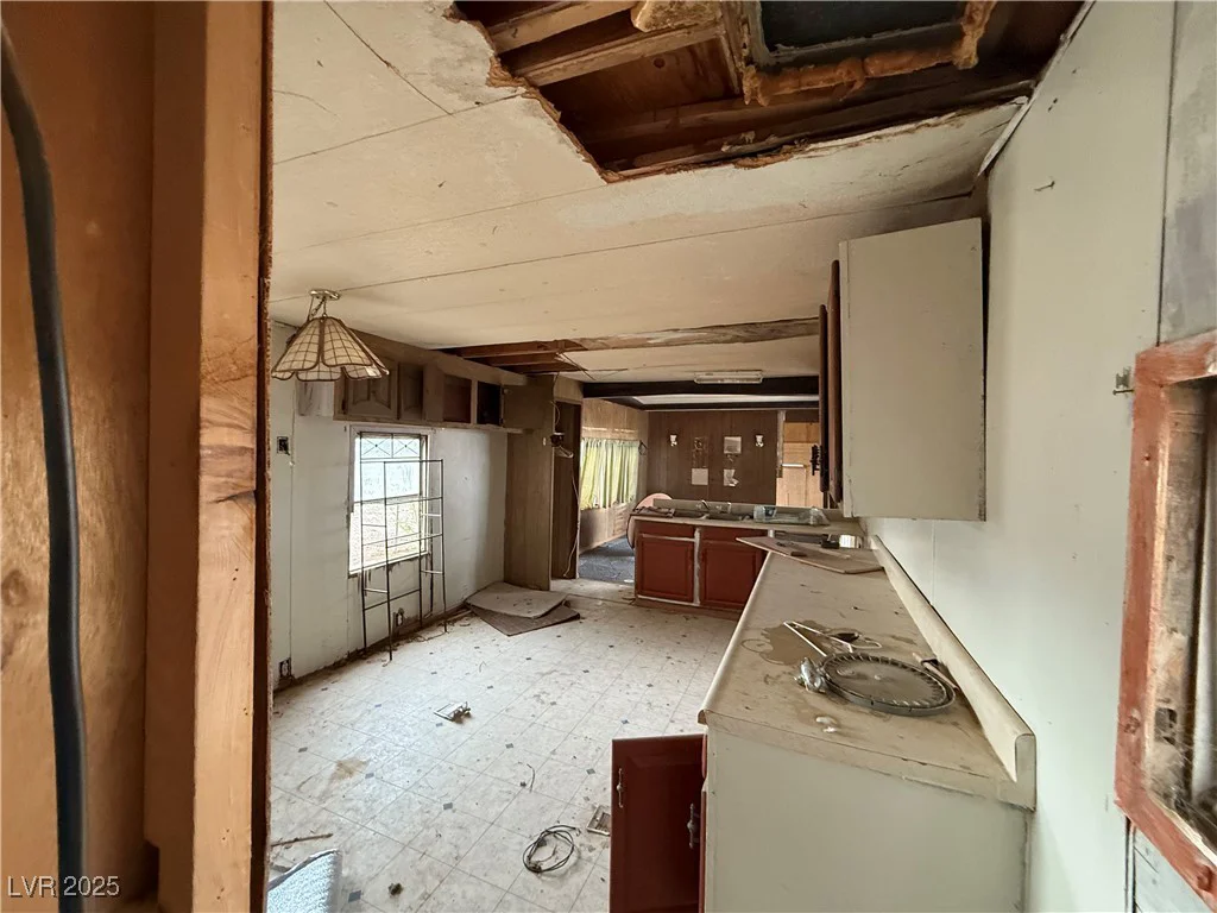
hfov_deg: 102.1
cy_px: 456
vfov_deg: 85.7
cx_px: 608
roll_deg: -2.2
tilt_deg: -0.9
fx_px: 492
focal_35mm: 14
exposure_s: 1/60
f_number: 2.2
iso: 500
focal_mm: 2.22
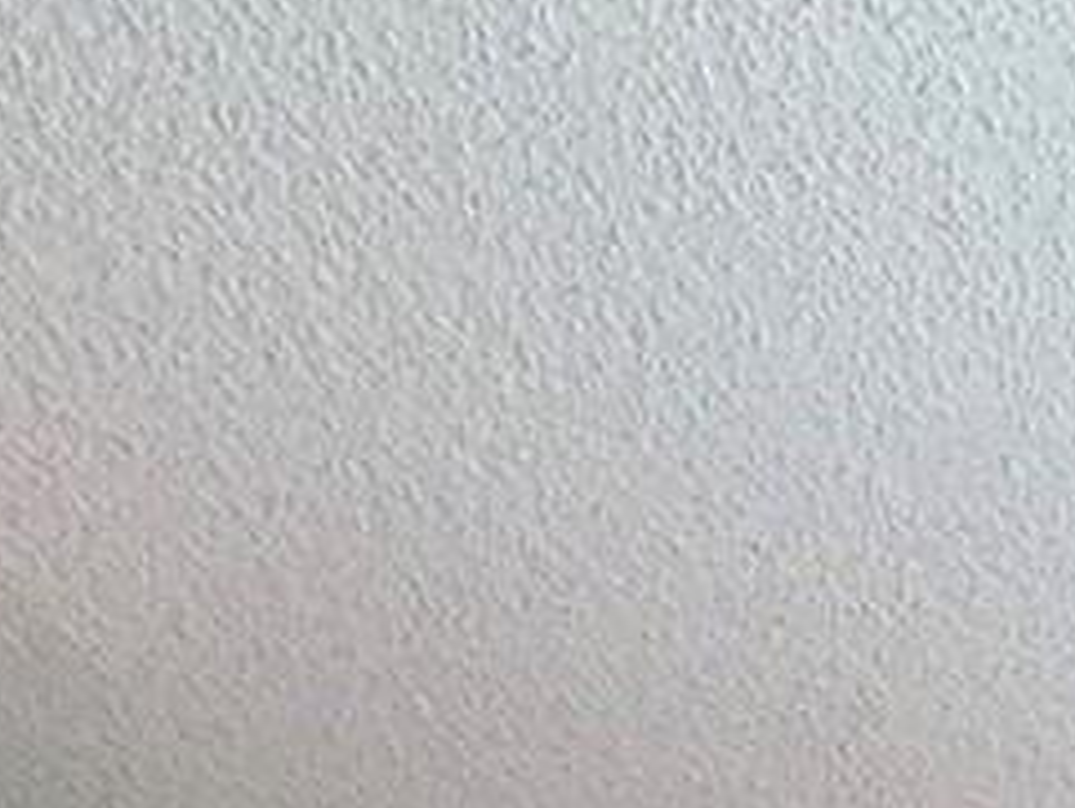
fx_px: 2890
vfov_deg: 11.5
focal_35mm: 93
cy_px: 2210
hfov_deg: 18.5
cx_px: 1641
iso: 1000
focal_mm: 2.22
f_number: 2.2
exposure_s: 1/60
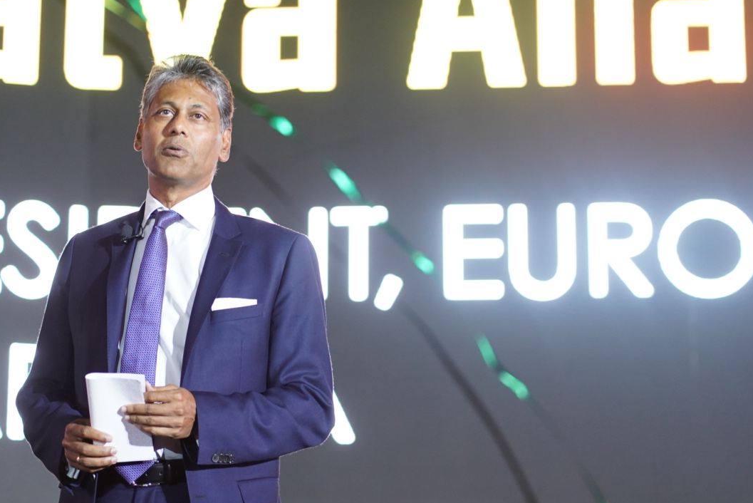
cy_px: 186
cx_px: 355
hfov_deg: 15.8
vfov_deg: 10.6
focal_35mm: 130
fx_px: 2721
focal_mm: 85
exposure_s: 1/160
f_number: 2
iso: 2000
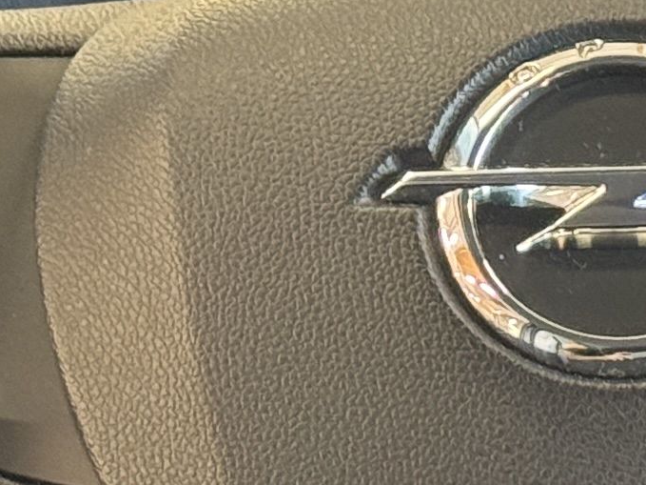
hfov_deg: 6.9
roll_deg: -0.3
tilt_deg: -12.7
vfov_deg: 5.2
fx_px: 5318
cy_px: 340
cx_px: 608
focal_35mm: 285
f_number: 1.78
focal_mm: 6.76
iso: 250
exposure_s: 1/40
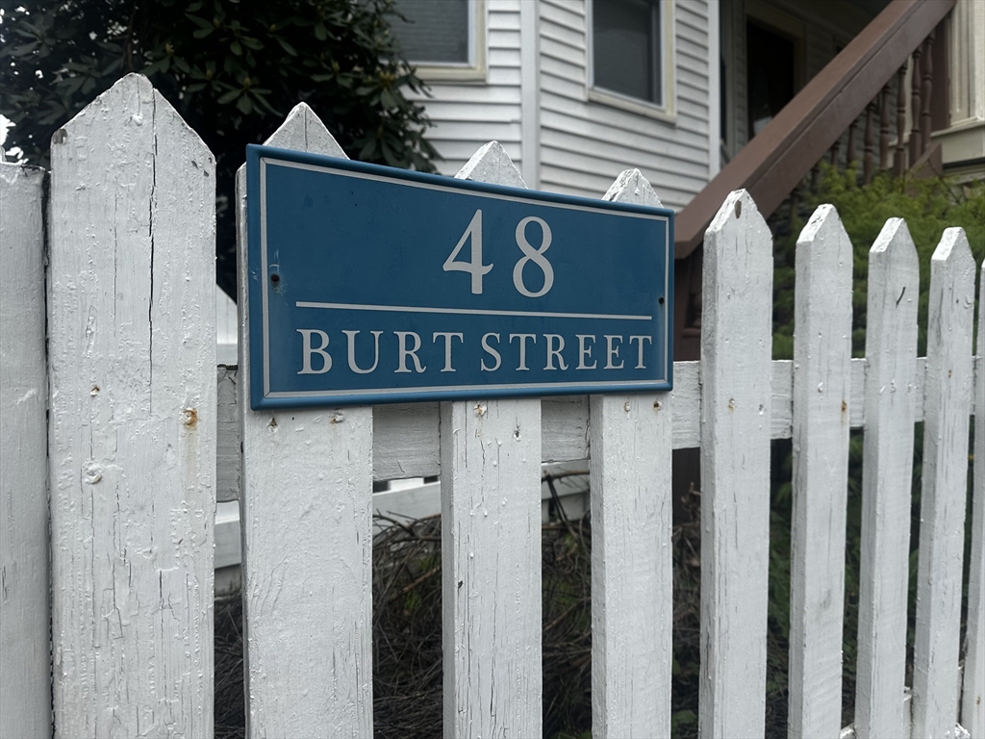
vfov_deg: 56.8
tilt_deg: -0.7
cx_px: 492
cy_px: 370
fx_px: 683
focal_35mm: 24
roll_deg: +0.3
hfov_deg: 71.6
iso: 80
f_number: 1.78
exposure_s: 1/2028
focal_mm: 6.86
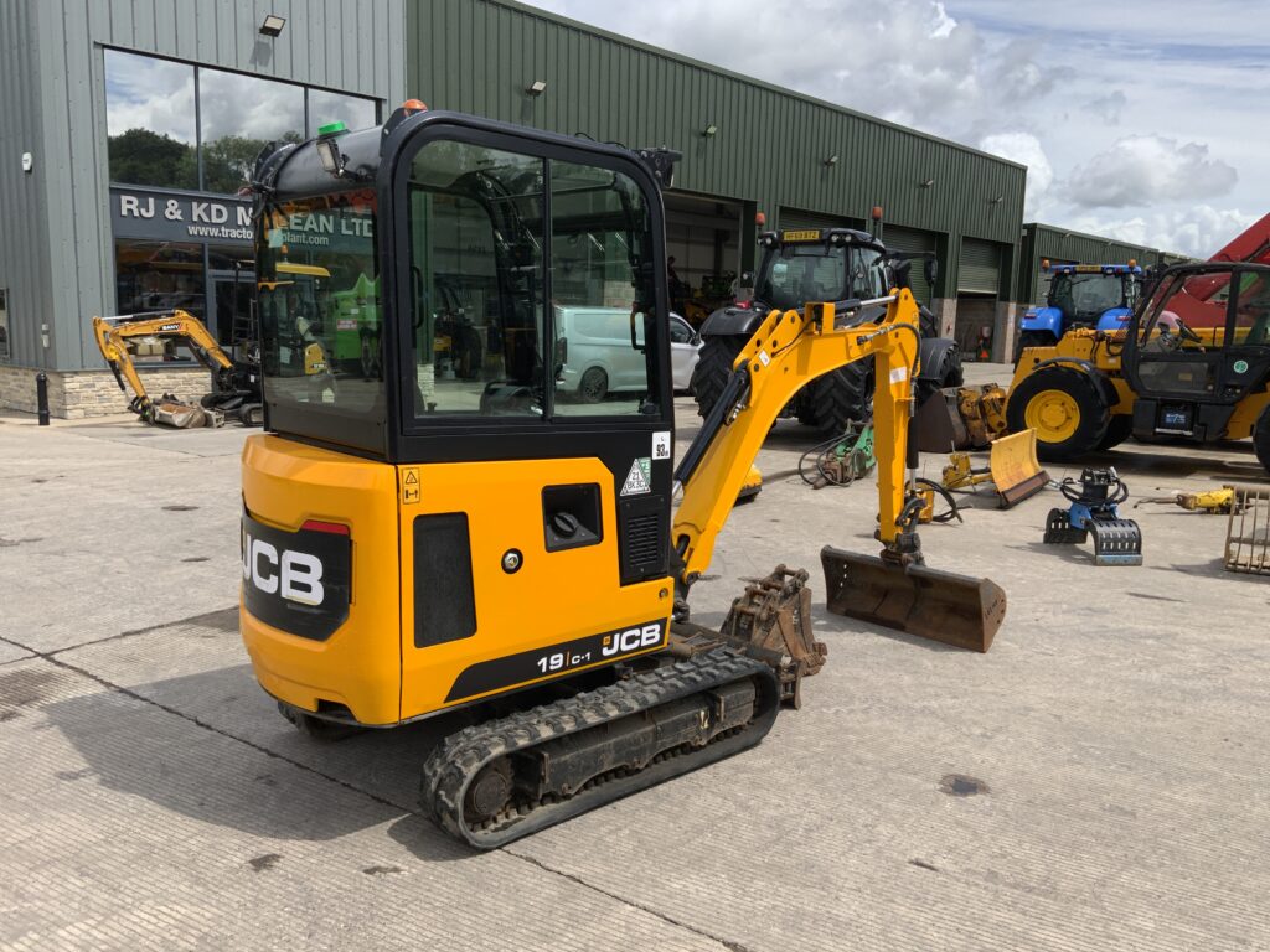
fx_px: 1064
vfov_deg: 48.2
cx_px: 635
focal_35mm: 29
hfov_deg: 61.7
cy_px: 476
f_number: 1.8
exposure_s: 1/1848
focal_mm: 3
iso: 16
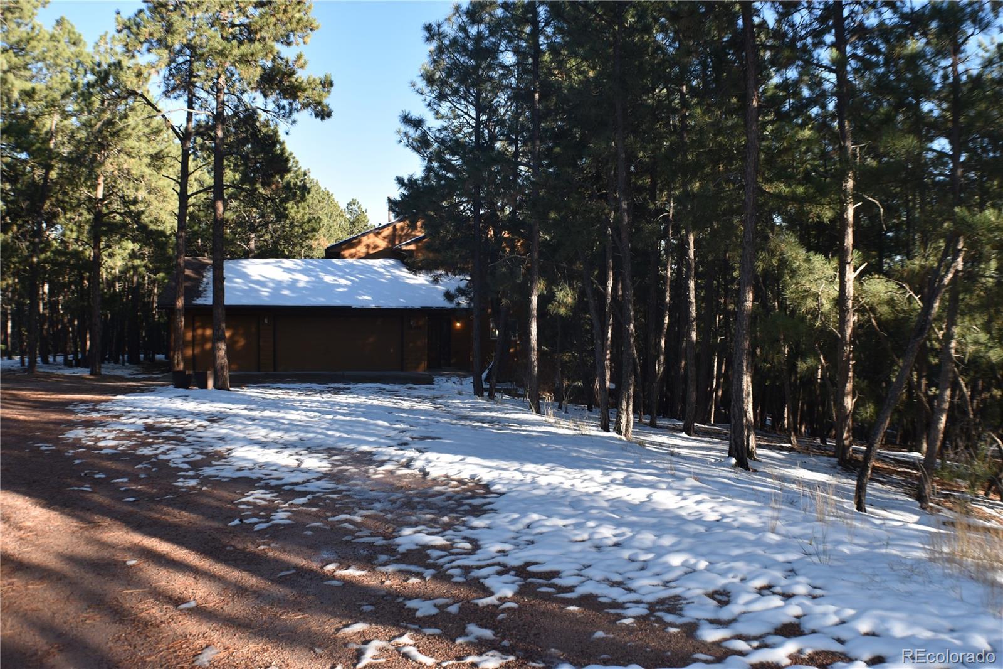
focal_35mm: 38
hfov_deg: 51.3
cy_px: 334
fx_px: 1045
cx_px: 502
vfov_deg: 35.5
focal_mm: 25
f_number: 5.6
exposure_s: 1/125
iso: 100
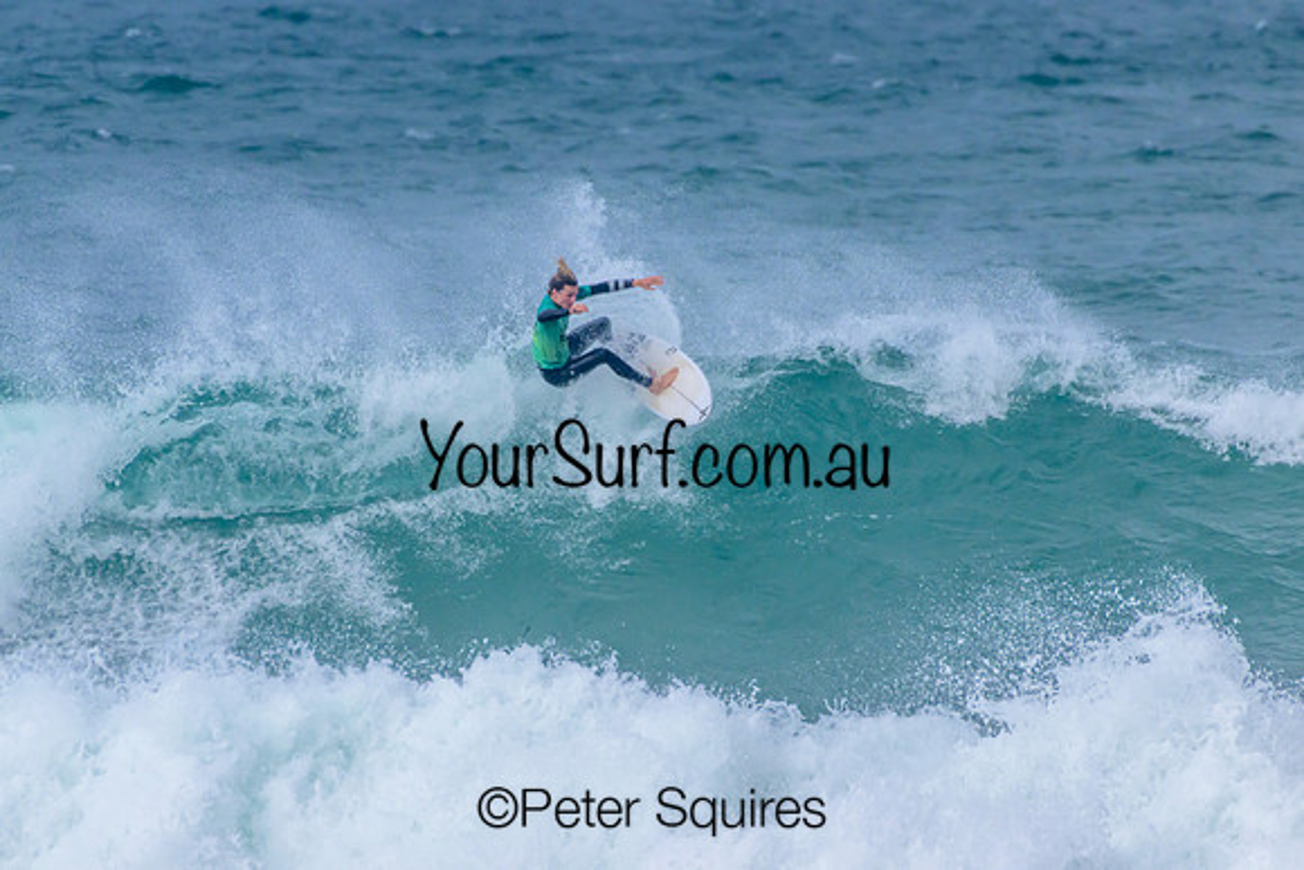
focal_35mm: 1000
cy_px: 435
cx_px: 652
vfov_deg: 1.4
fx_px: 36229
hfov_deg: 2.1
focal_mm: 1000
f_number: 11
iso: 2000
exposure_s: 1/2500
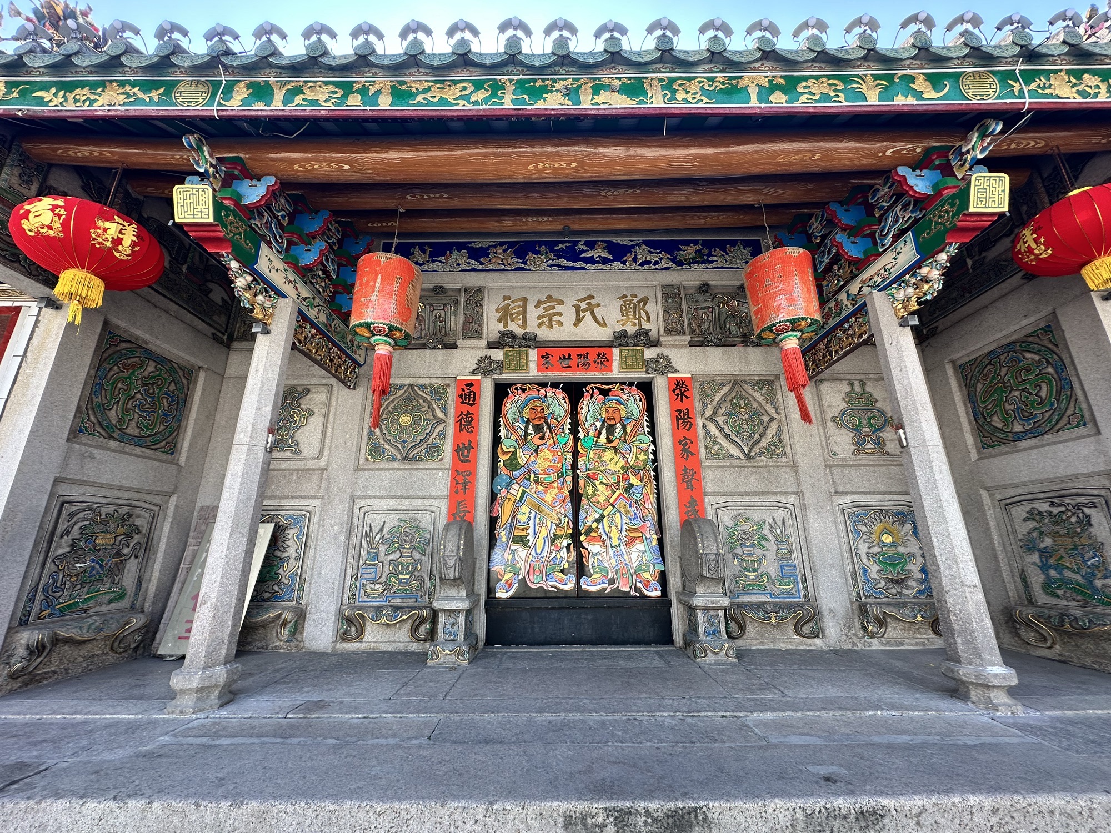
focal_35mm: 14
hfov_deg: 102.1
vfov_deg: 85.7
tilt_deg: +16.5
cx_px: 556
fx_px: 449
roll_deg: -0.2
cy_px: 416
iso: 40
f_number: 2.2
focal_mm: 2.22
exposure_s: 1/200
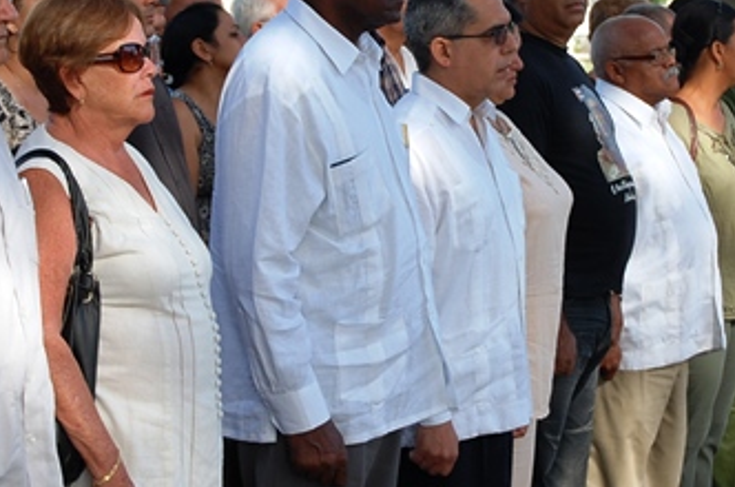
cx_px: 398
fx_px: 3239
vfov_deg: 8.6
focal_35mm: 159
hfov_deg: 12.9
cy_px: 71
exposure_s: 1/160
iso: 200
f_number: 6.3
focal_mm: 55
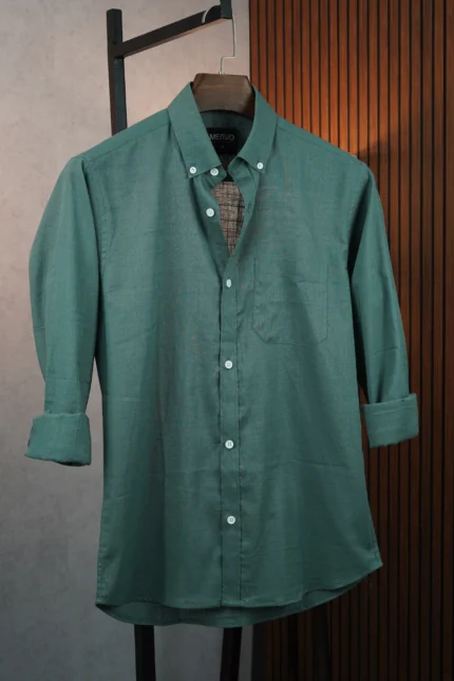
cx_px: 227
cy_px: 340
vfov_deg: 39.6
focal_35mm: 50
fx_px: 946
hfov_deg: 27.0
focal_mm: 50
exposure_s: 1/125
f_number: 8
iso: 1250
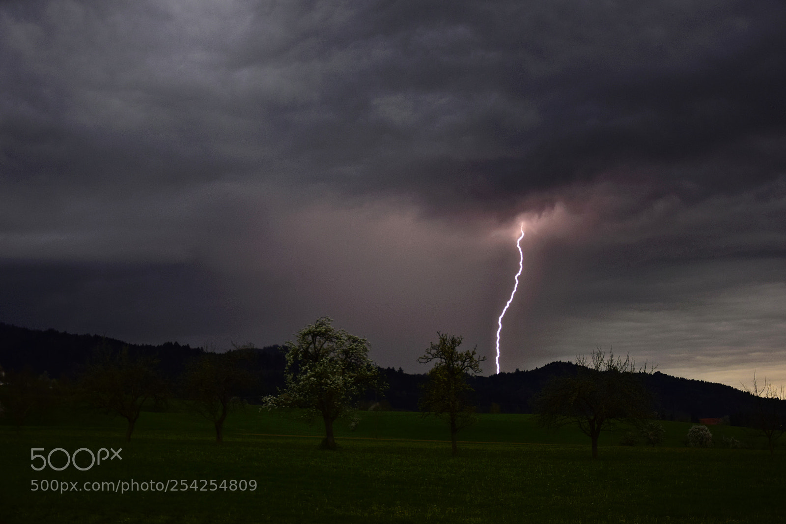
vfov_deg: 29.9
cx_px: 393
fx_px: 982
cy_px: 262
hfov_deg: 43.6
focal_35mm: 45
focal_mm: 30
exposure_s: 1/40
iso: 400
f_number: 4.2
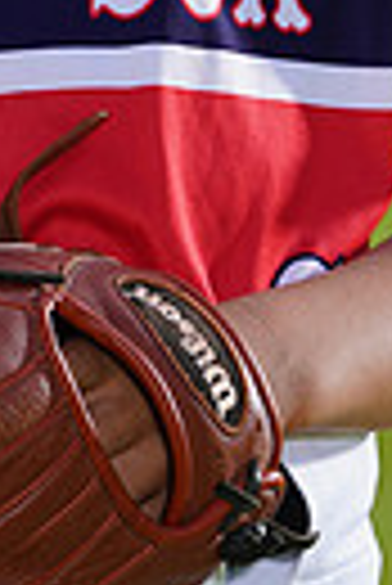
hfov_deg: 1.3
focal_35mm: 1085
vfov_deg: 1.9
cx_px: -43
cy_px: -252
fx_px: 17673
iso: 100
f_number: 7.1
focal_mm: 244
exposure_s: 1/250
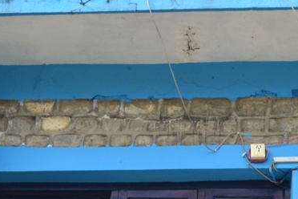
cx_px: 200
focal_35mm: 144
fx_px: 1195
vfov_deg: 9.3
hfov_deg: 14.2
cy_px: 263
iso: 400
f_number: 10
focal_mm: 35
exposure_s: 1/160
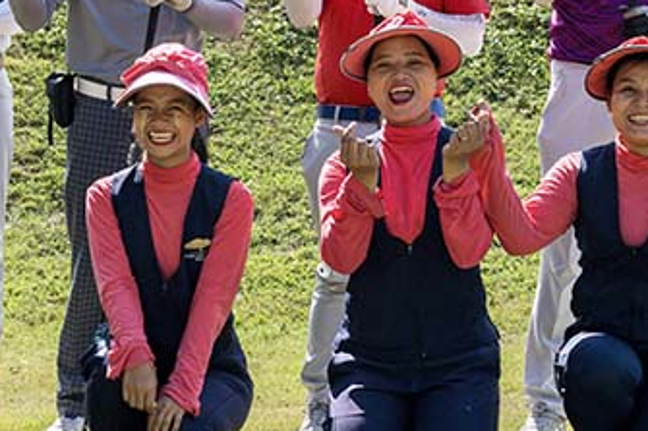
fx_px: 2375
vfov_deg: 10.3
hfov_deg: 15.4
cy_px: 44
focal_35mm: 132
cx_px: 567
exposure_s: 1/640
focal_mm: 46
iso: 250
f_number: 7.1
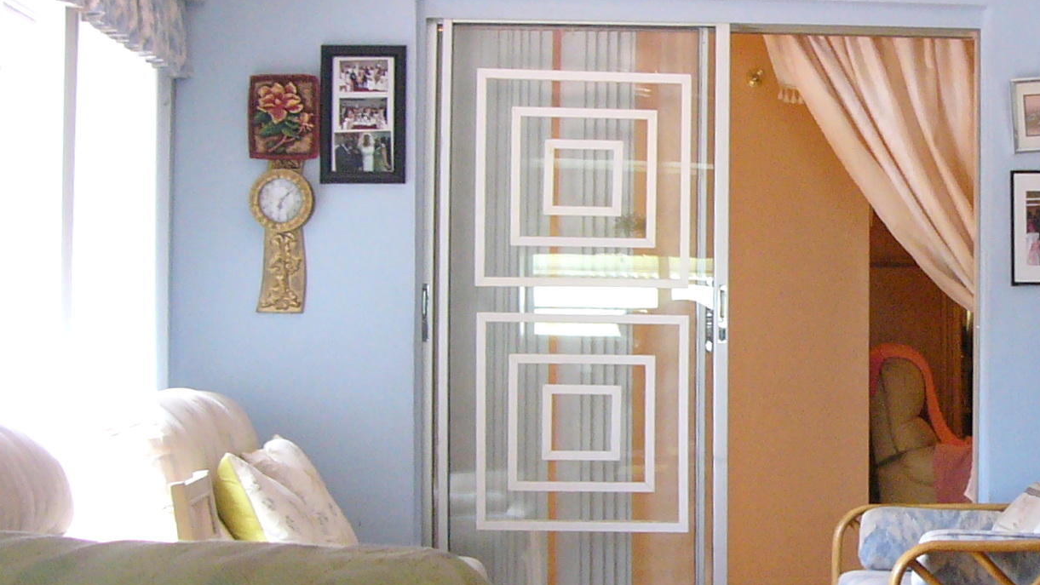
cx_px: 906
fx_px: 2041
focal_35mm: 74
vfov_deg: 16.3
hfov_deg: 27.7
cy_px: 297
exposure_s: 1/30
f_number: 2.8
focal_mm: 6
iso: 200
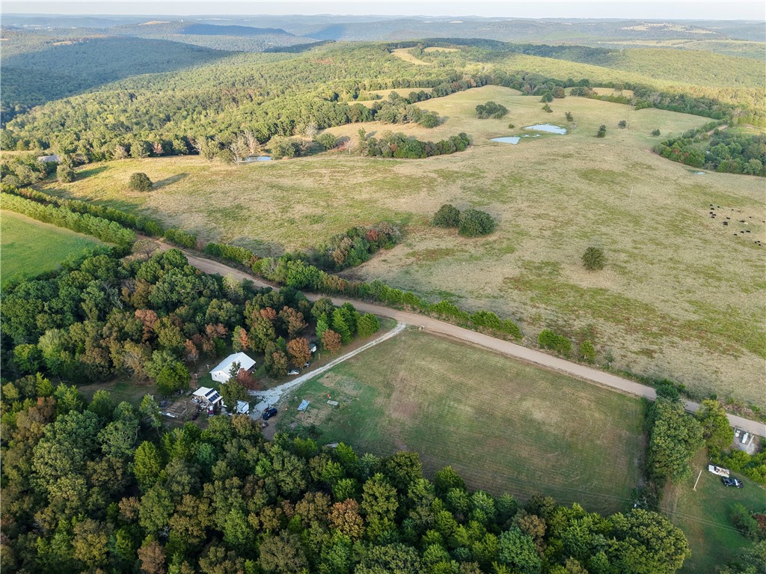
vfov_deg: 56.8
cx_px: 383
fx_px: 531
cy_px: 287
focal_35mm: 24
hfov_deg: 71.6
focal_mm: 8.67
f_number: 1.8
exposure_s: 1/125
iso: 240
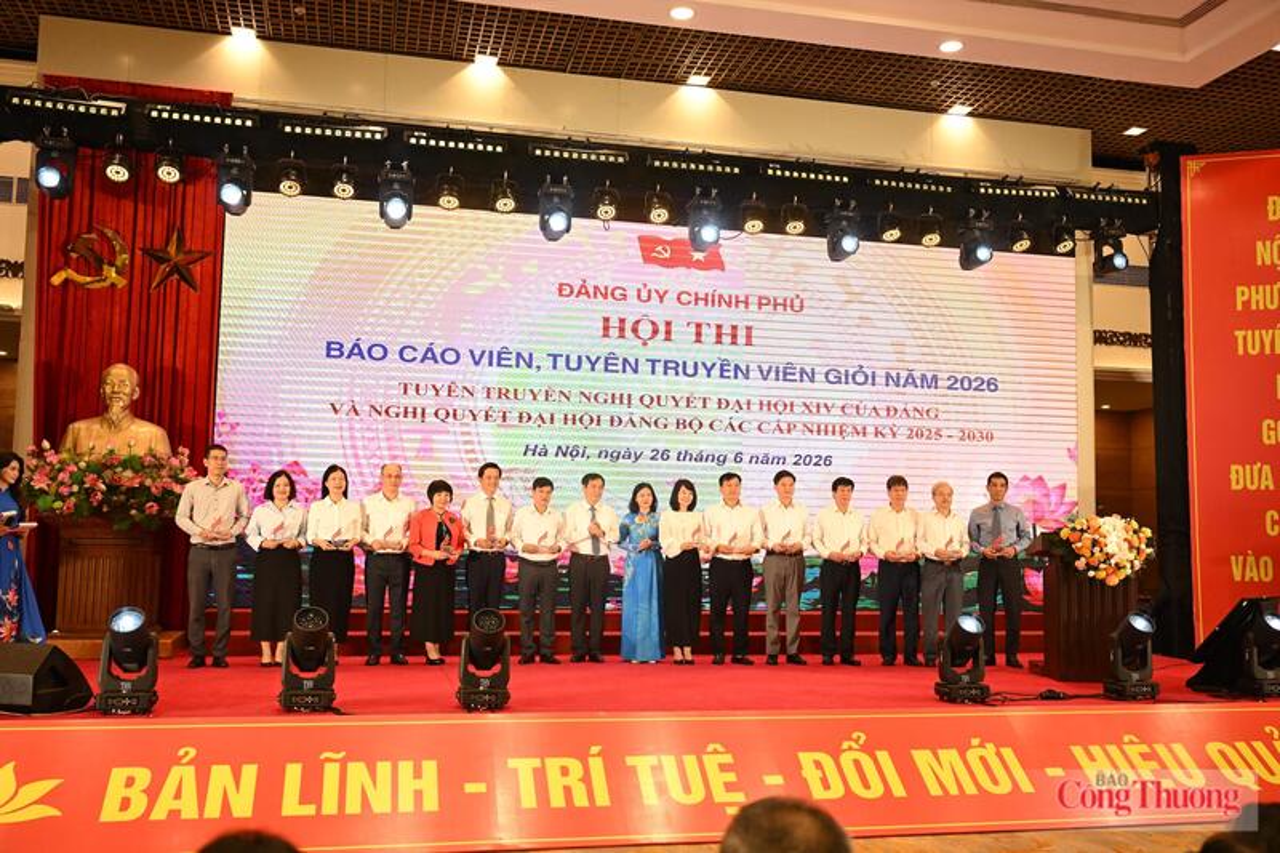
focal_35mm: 34
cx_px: 640
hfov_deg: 56.5
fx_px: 1191
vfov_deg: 39.4
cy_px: 426
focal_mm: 33.5
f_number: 4
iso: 4000
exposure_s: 1/800
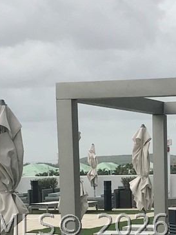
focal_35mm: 123
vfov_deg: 15.8
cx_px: 131
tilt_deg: -3.3
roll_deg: -0.2
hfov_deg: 12.0
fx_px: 834
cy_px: 225
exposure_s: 1/3425
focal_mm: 3.99
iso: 20
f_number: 1.8
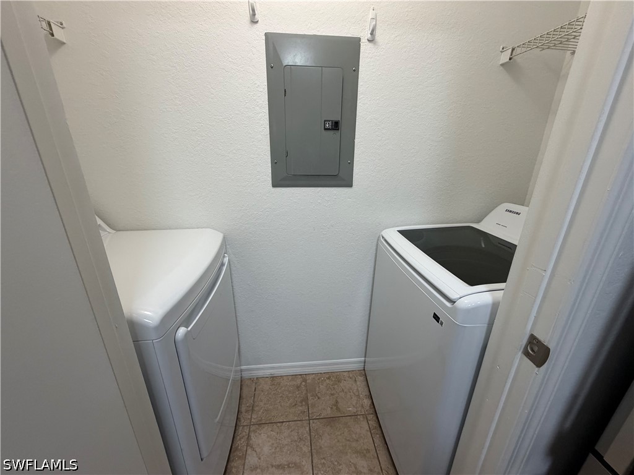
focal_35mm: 14
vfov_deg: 85.7
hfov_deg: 102.1
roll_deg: -0.4
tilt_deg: -20.2
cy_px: 238
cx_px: 317
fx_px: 256
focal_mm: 2.22
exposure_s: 1/120
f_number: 2.2
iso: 200
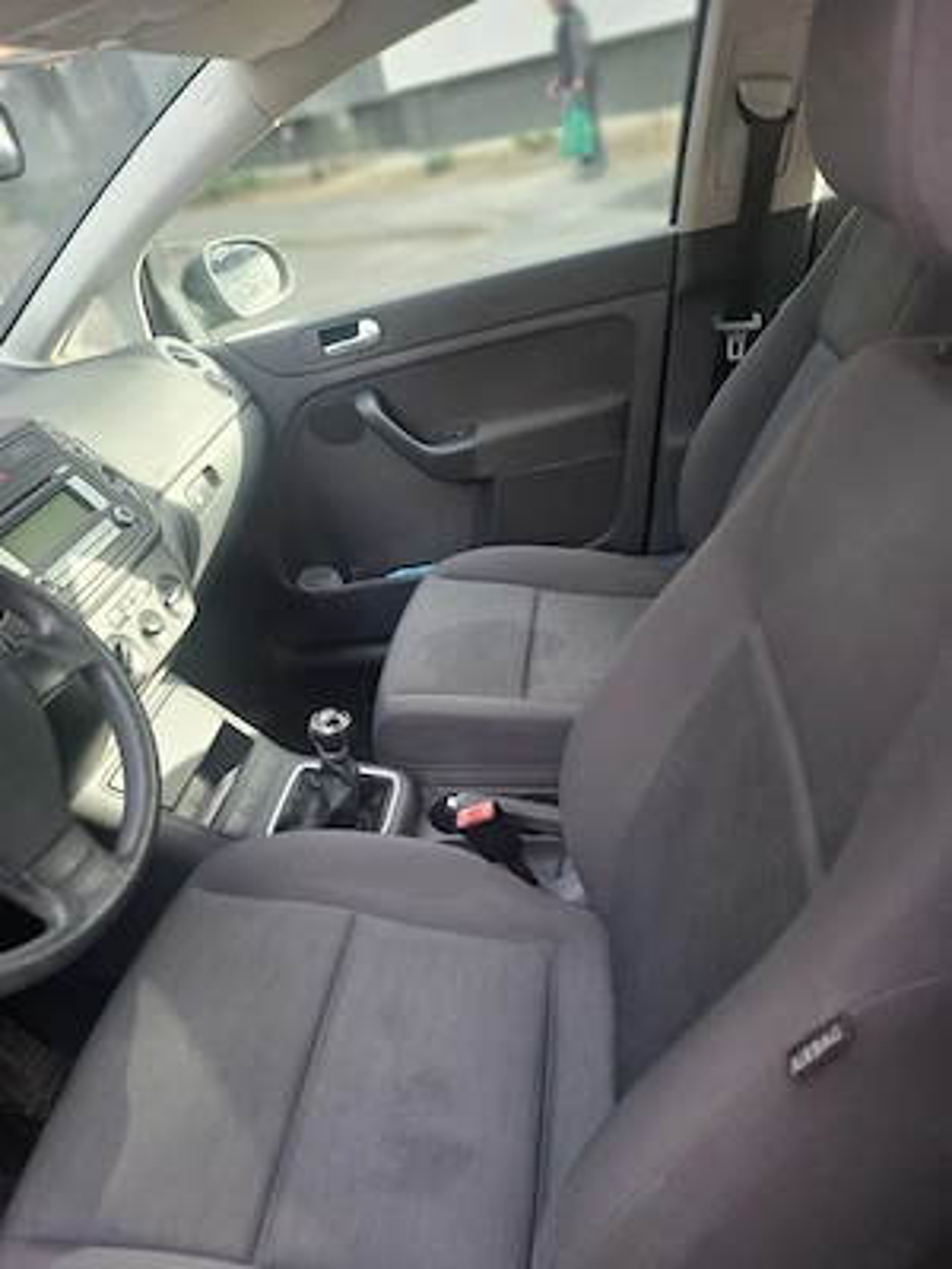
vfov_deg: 73.9
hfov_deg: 58.9
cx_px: 476
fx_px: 843
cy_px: 634
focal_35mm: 23
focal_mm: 5.54
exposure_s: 1/100
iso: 64
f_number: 1.8
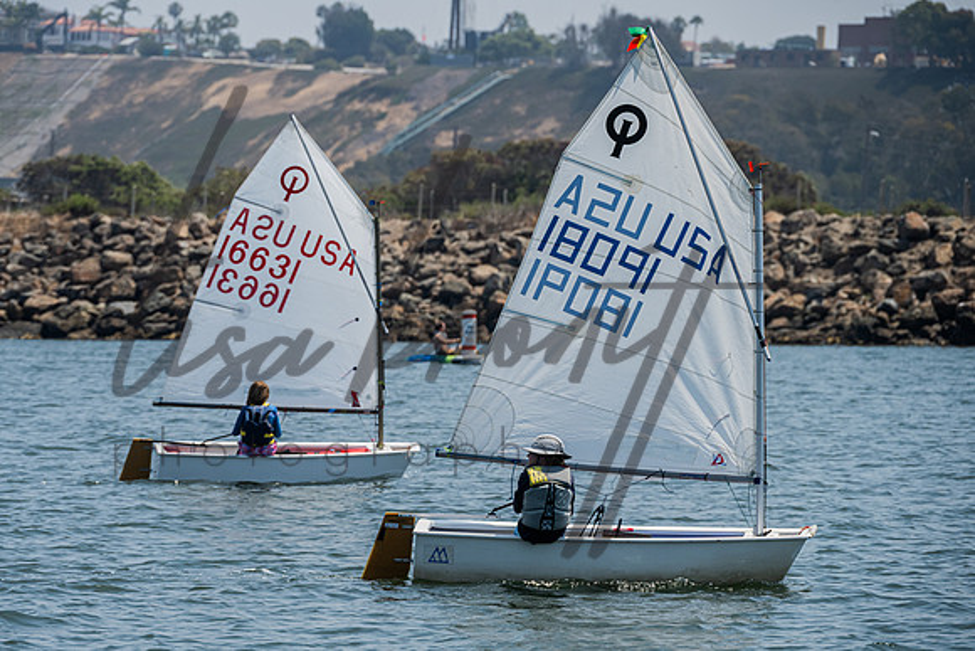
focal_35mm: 278
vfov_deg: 4.9
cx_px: 414
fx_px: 7539
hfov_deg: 7.4
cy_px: 377
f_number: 8
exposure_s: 1/1250
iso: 320
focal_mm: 230
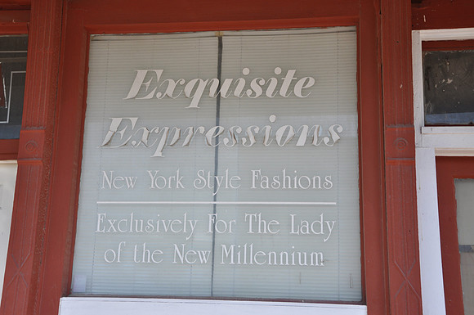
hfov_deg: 38.9
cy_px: 158
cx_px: 237
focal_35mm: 51
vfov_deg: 26.4
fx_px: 671
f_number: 7.1
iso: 200
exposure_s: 1/200
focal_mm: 34
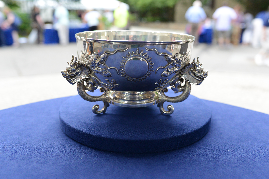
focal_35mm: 35
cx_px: 134
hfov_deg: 54.4
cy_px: 90
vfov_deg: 37.9
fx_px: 262
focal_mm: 35
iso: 500
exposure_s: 1/500
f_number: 4
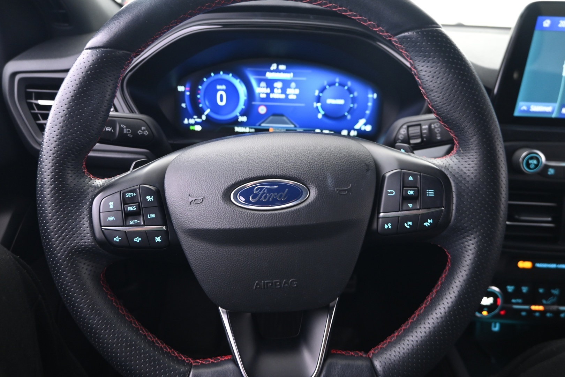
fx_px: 377
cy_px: 188
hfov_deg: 73.7
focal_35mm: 24
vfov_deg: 53.1
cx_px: 282
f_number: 3.5
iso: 1000
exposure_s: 1/3
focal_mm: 16
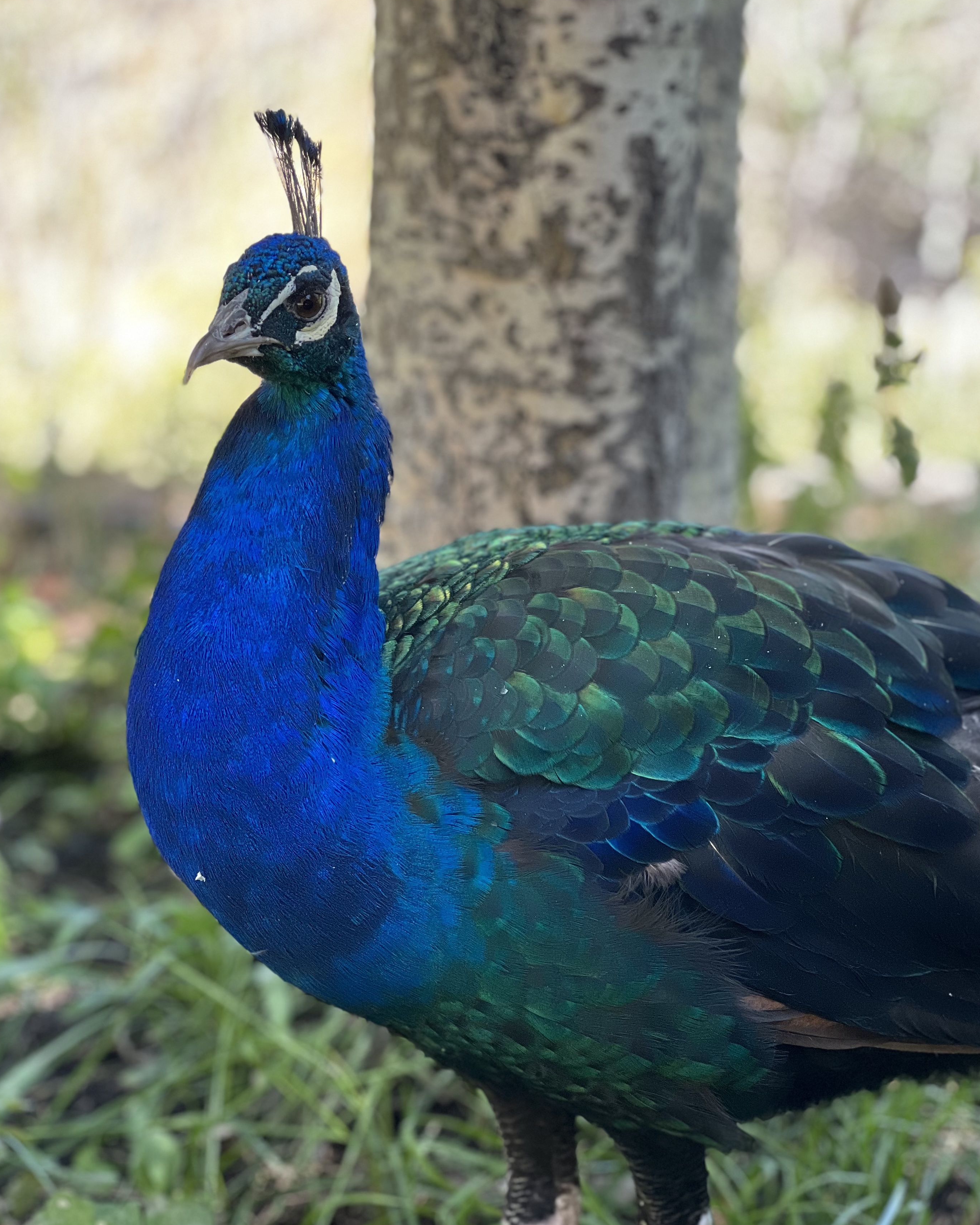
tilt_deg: -6.4
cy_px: 623
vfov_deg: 21.5
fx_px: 3227
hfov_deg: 17.3
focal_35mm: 89
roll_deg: +1.1
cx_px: 462
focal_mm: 9
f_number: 2.8
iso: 80
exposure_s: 1/121
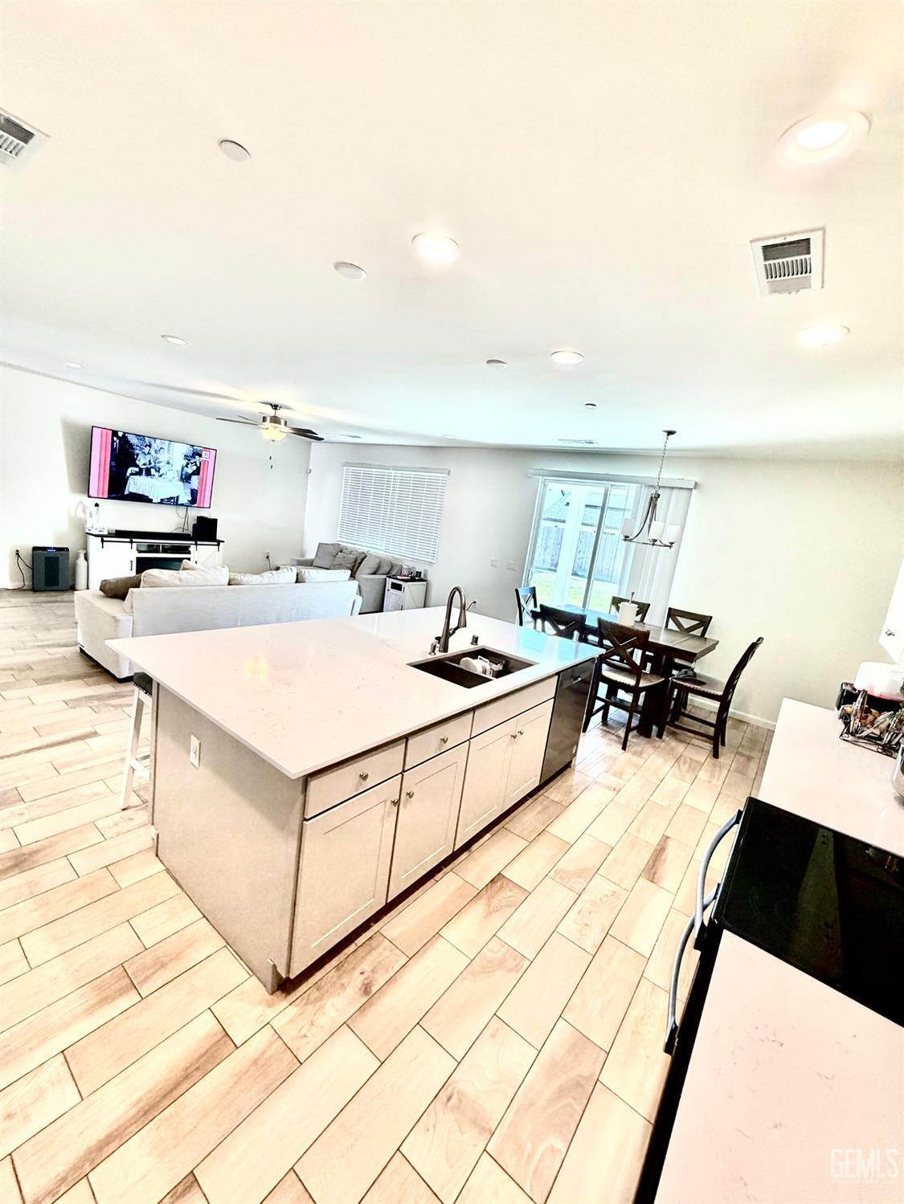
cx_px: 452
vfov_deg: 102.0
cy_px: 602
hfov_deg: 85.7
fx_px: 487
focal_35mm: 14
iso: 200
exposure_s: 1/120
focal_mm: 2.22
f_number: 2.2
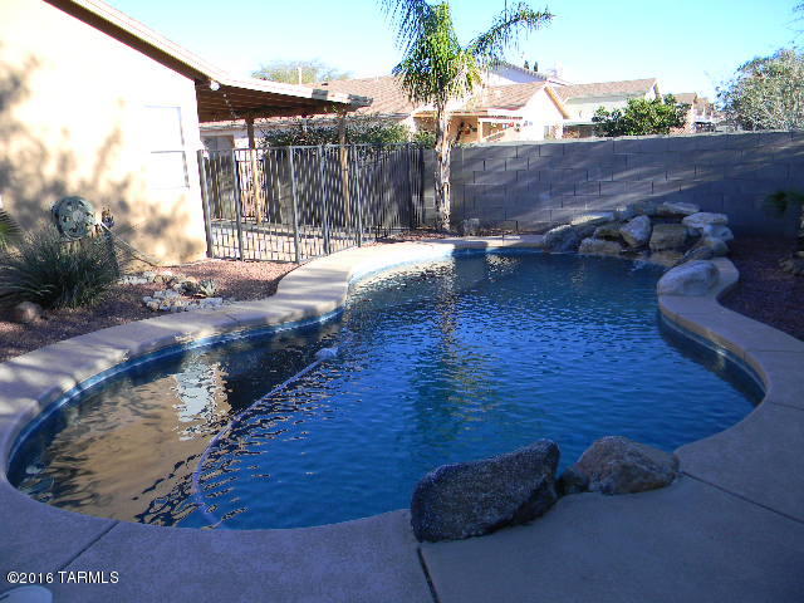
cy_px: 302
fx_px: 650
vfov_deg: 49.7
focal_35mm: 28
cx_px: 402
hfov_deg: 63.4
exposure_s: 1/251
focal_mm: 5
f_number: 3.5
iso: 80
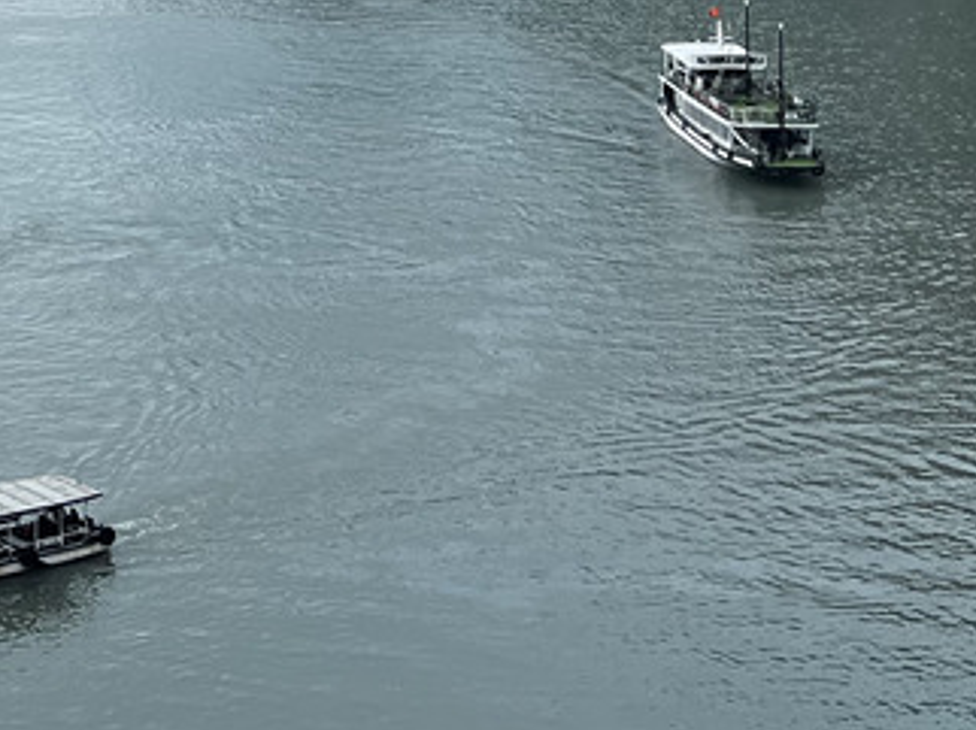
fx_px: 2733
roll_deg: +1.0
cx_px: -252
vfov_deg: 14.3
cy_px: -321
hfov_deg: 18.9
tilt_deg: -1.8
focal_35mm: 97
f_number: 1.5
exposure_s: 1/1724
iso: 50
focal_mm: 5.7
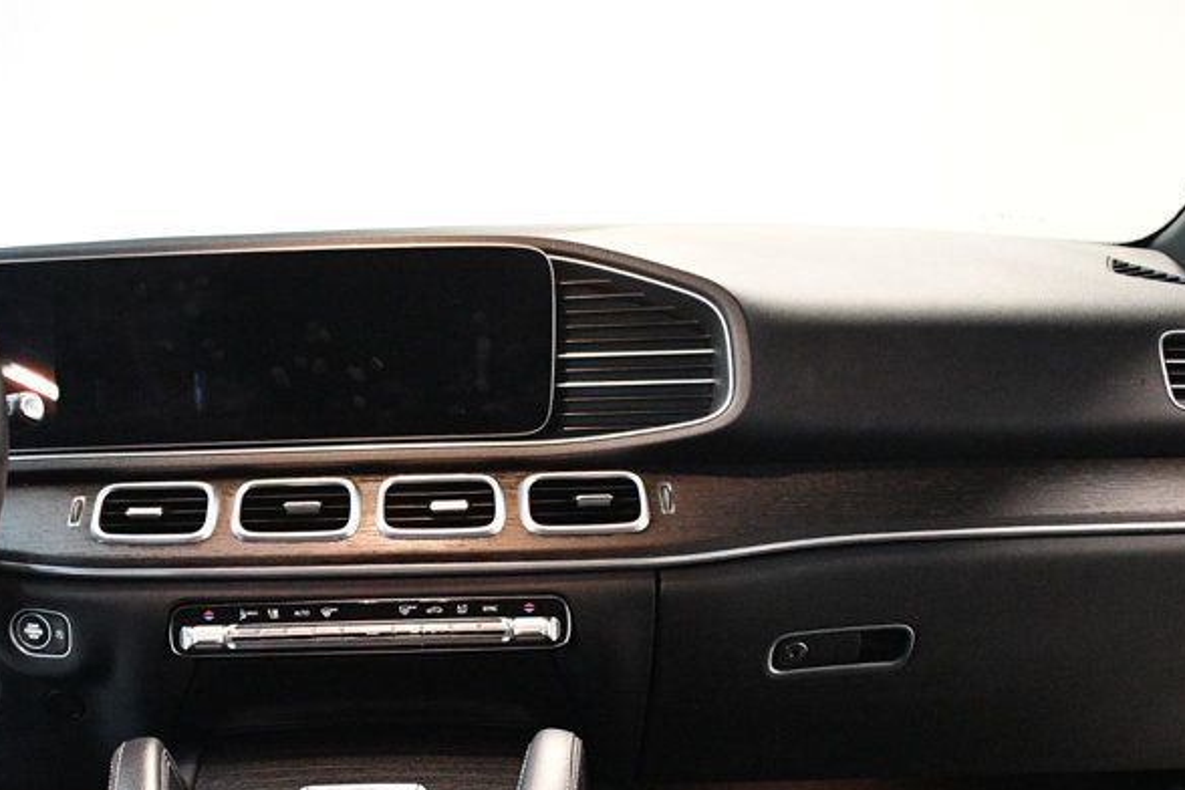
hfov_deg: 41.3
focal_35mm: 47
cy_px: 607
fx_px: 1547
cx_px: 373
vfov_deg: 28.2
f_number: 3.5
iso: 4000
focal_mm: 18
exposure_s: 1/60
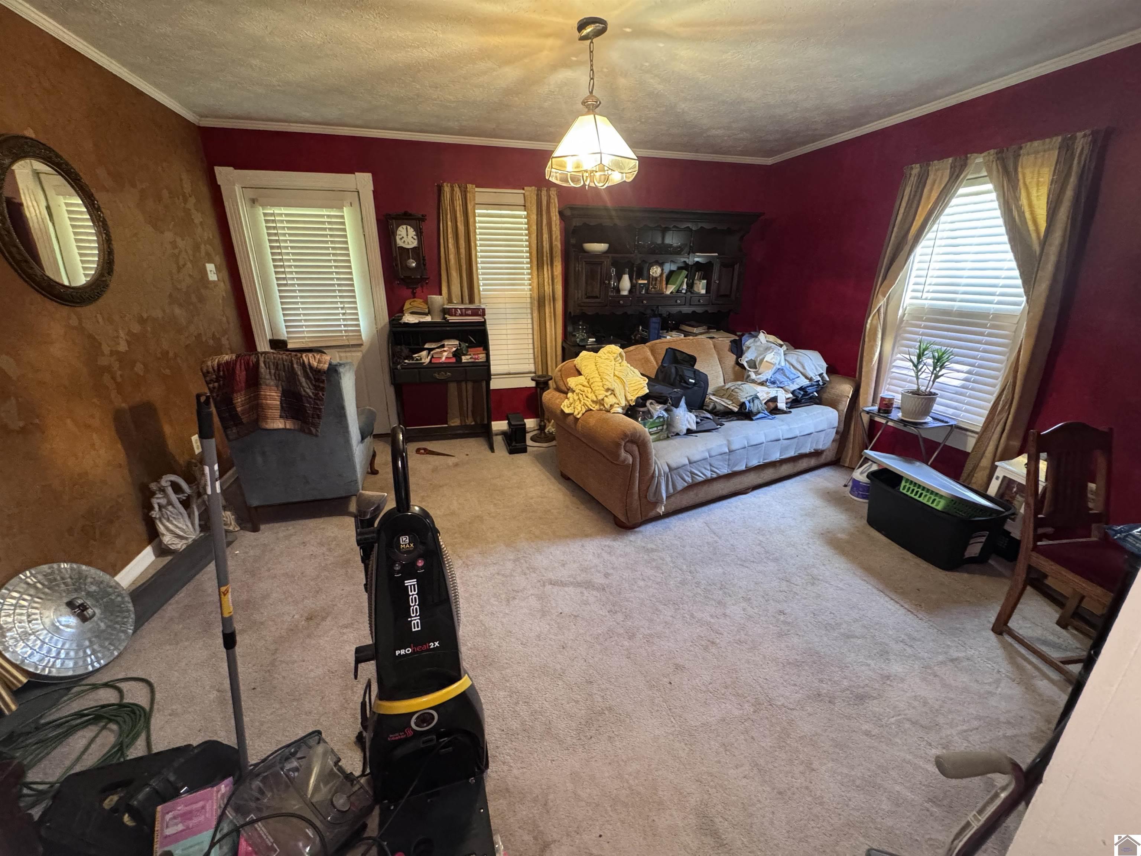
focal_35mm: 14
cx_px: 570
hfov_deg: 102.1
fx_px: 461
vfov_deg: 85.7
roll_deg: +0.5
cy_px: 428
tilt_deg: -19.2
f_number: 2.2
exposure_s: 1/60
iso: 800
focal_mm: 2.22
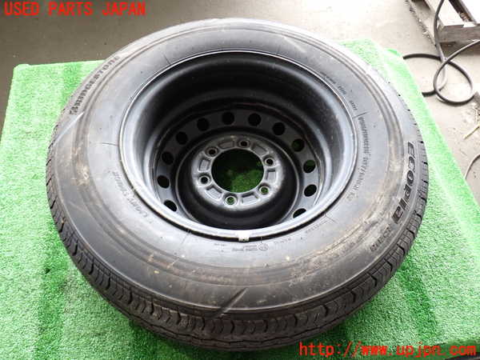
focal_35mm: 30
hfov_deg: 60.0
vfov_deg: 46.8
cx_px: 240
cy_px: 180
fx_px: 416
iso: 200
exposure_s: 1/50
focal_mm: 5.4
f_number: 2.3
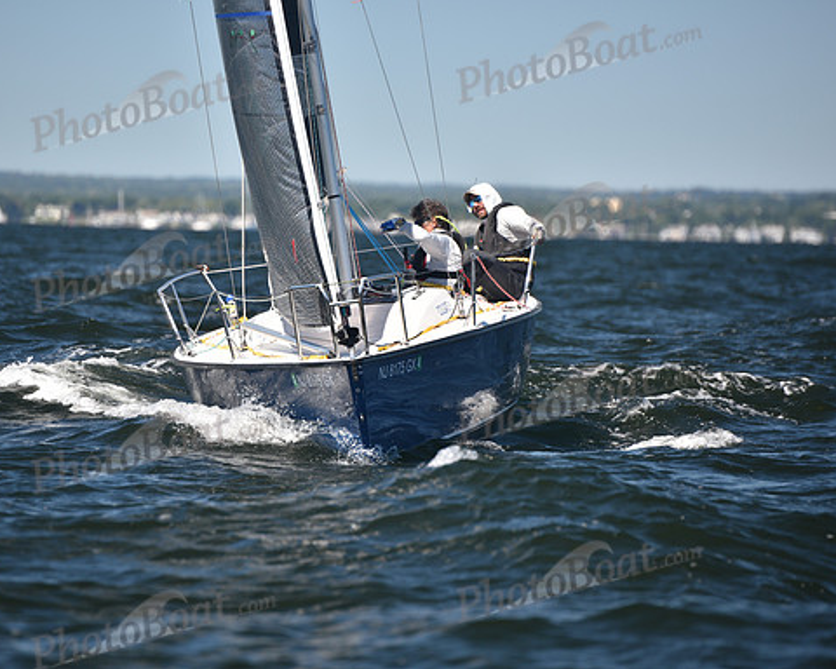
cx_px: 367
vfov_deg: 6.8
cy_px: 334
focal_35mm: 227
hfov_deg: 8.5
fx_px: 5617
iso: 200
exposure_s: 1/1000
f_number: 3.2
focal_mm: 200
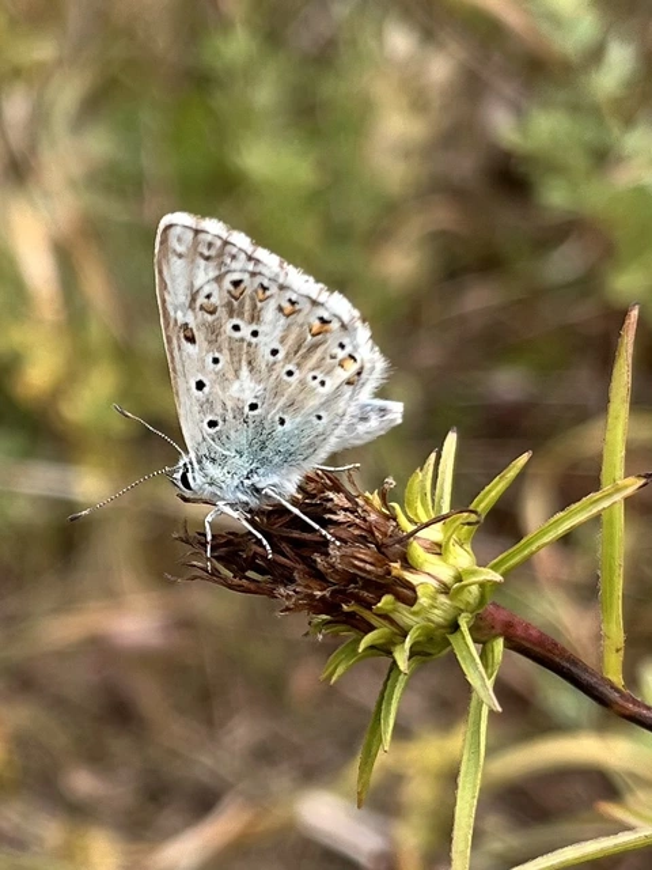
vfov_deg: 67.3
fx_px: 653
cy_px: 435
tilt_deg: -39.1
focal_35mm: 26
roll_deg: -1.9
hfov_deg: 53.1
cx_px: 326
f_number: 1.6
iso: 50
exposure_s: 1/1028
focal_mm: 5.1
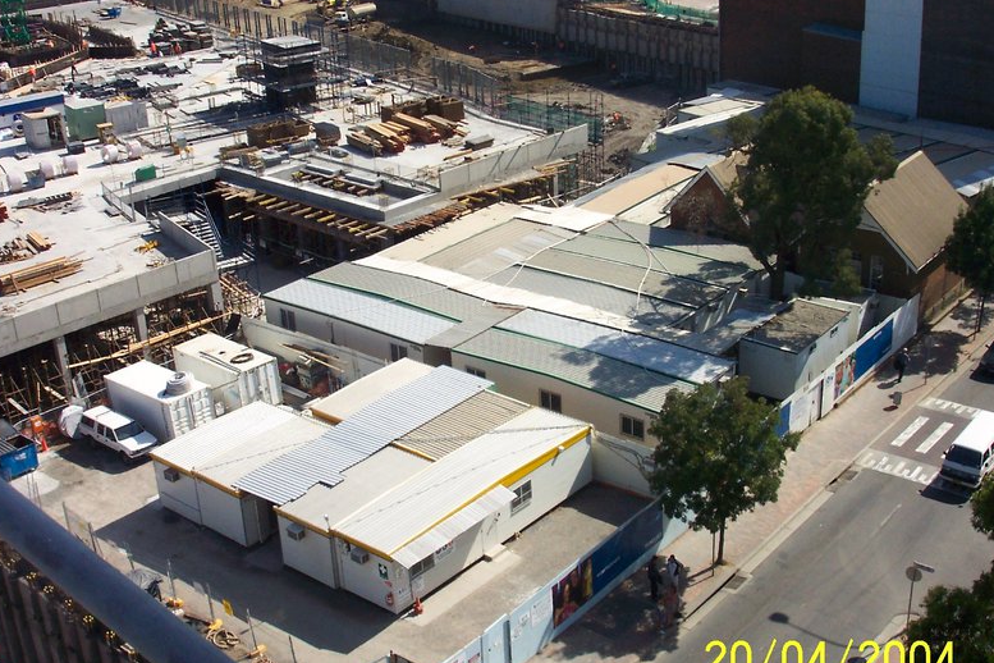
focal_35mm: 45
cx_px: 456
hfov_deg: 43.6
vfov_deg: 29.9
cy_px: 303
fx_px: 1242
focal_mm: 7.5
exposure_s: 1/180
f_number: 9.5
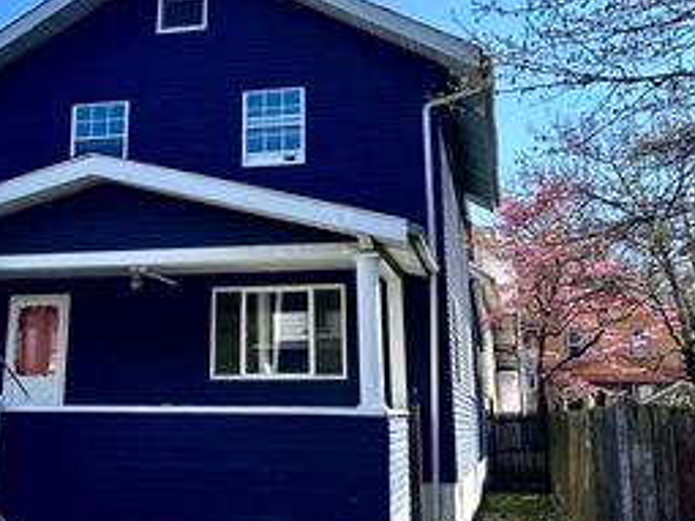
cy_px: 154
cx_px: 232
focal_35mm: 47
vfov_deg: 30.5
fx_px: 943
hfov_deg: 40.0
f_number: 1.78
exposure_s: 1/3155
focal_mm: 6.86
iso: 80
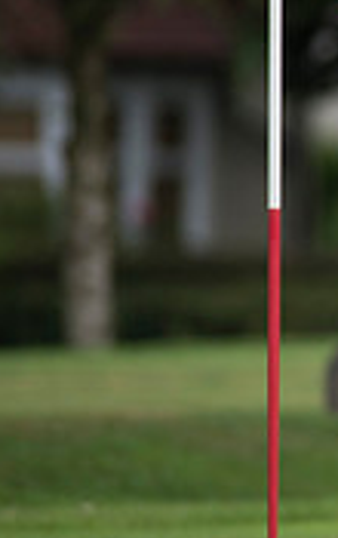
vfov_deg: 2.1
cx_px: 833
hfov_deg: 1.3
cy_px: 121
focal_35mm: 1012
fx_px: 14855
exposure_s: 1/1600
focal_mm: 300
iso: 400
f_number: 4.5
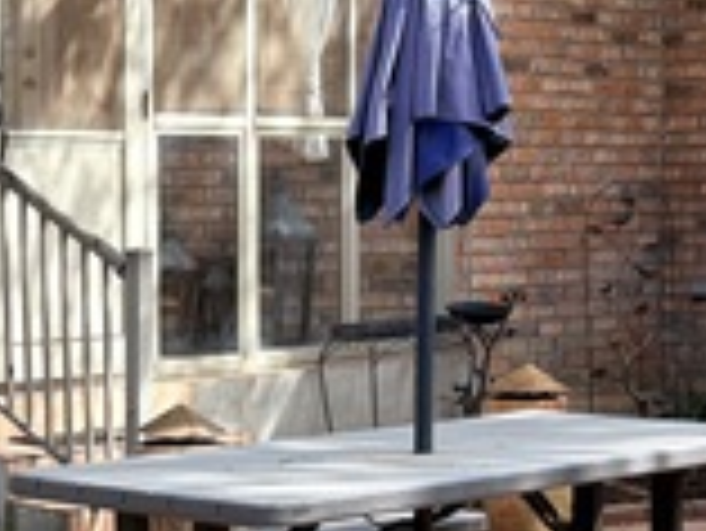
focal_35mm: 106
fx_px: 2164
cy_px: 382
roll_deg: +1.5
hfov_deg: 18.2
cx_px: 58
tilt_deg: -4.6
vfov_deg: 13.9
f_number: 1.6
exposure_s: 1/586
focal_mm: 5.96
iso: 64
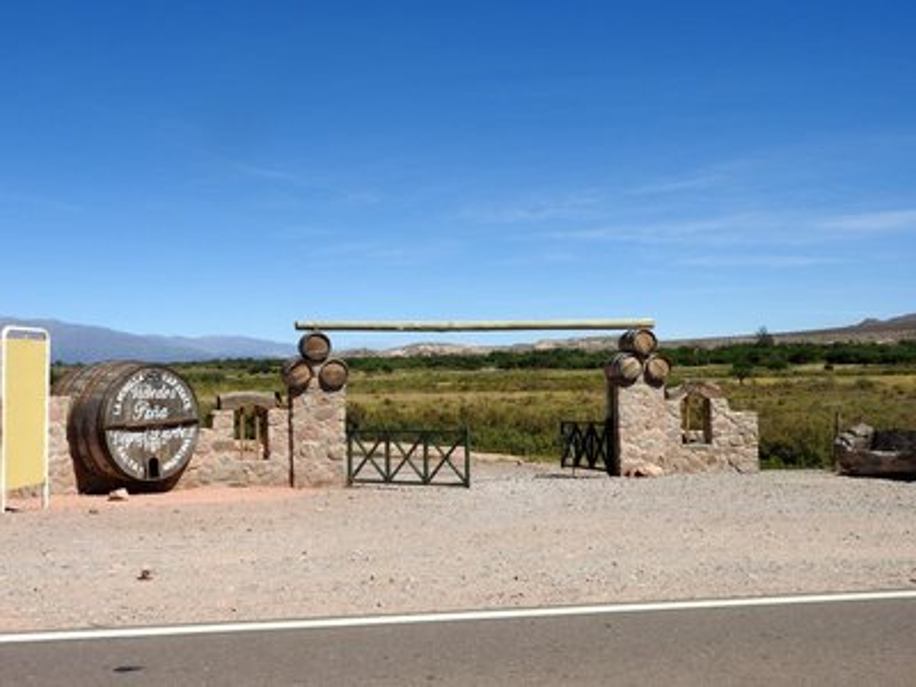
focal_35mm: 40
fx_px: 1058
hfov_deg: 46.8
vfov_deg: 36.0
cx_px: 458
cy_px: 344
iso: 100
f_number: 3.8
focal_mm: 7.2
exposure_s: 1/2000
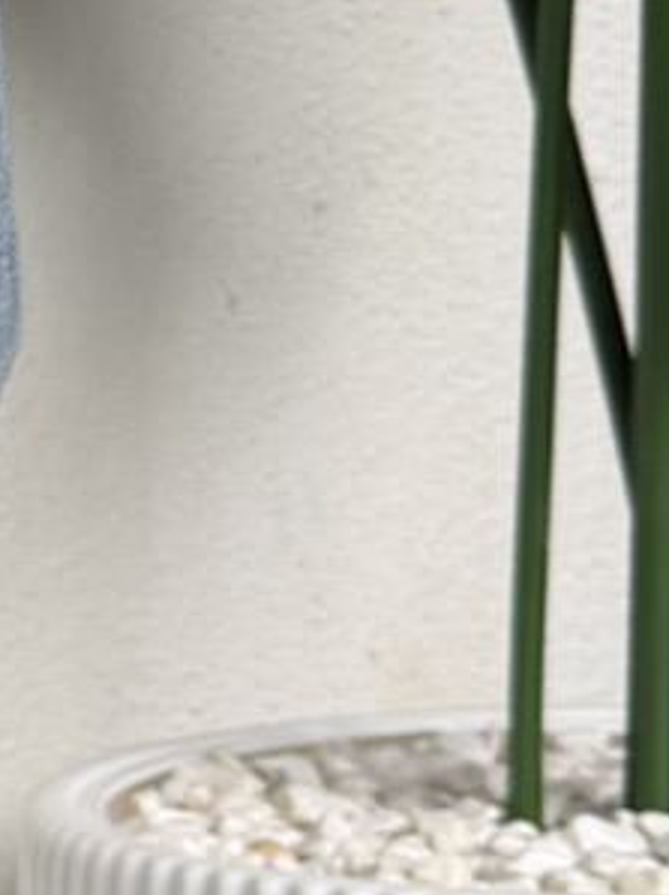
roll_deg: +2.5
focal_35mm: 165
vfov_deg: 12.0
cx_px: -1161
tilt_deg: -5.6
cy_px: 592
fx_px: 4258
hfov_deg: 8.0
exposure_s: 1/150
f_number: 1.78
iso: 64
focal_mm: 6.76
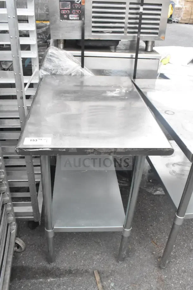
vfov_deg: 61.9
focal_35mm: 30
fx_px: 241
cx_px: 96
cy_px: 145
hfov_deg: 43.6
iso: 6400
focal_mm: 20
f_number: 14
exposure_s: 1/800
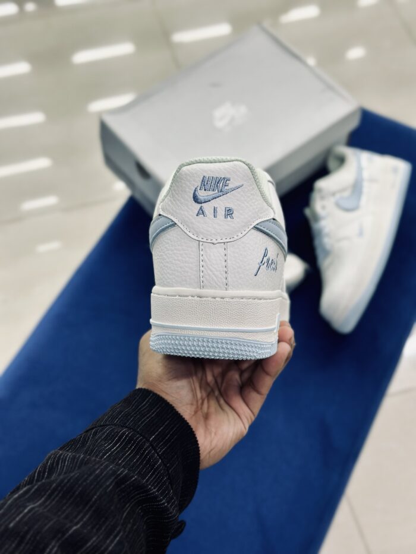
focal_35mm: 48
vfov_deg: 39.7
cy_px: 277
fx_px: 769
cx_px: 208
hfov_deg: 30.3
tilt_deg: -58.8
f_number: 1.78
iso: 80
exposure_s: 1/130
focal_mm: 6.86
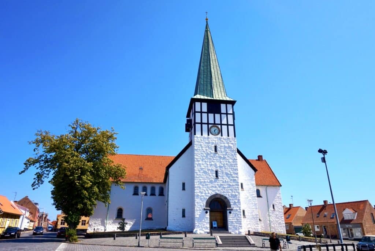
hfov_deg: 73.7
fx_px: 250
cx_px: 188
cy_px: 126
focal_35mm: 24
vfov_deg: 53.2
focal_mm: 16
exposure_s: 1/200
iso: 100
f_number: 11
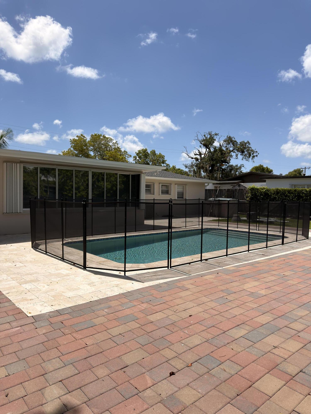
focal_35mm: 24
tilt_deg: -0.3
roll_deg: -0.9
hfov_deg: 56.8
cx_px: 156
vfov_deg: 71.6
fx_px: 287
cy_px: 207
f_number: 1.78
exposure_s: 1/8000
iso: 64
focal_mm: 6.76
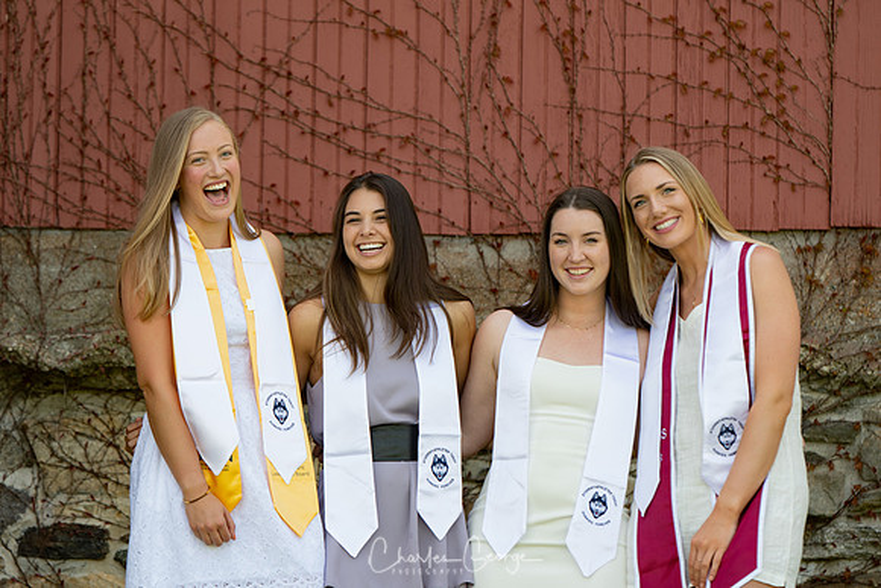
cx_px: 386
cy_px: 258
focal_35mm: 228
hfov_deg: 9.0
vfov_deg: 6.0
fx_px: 5571
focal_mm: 135
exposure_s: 1/250
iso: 100
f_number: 2.8
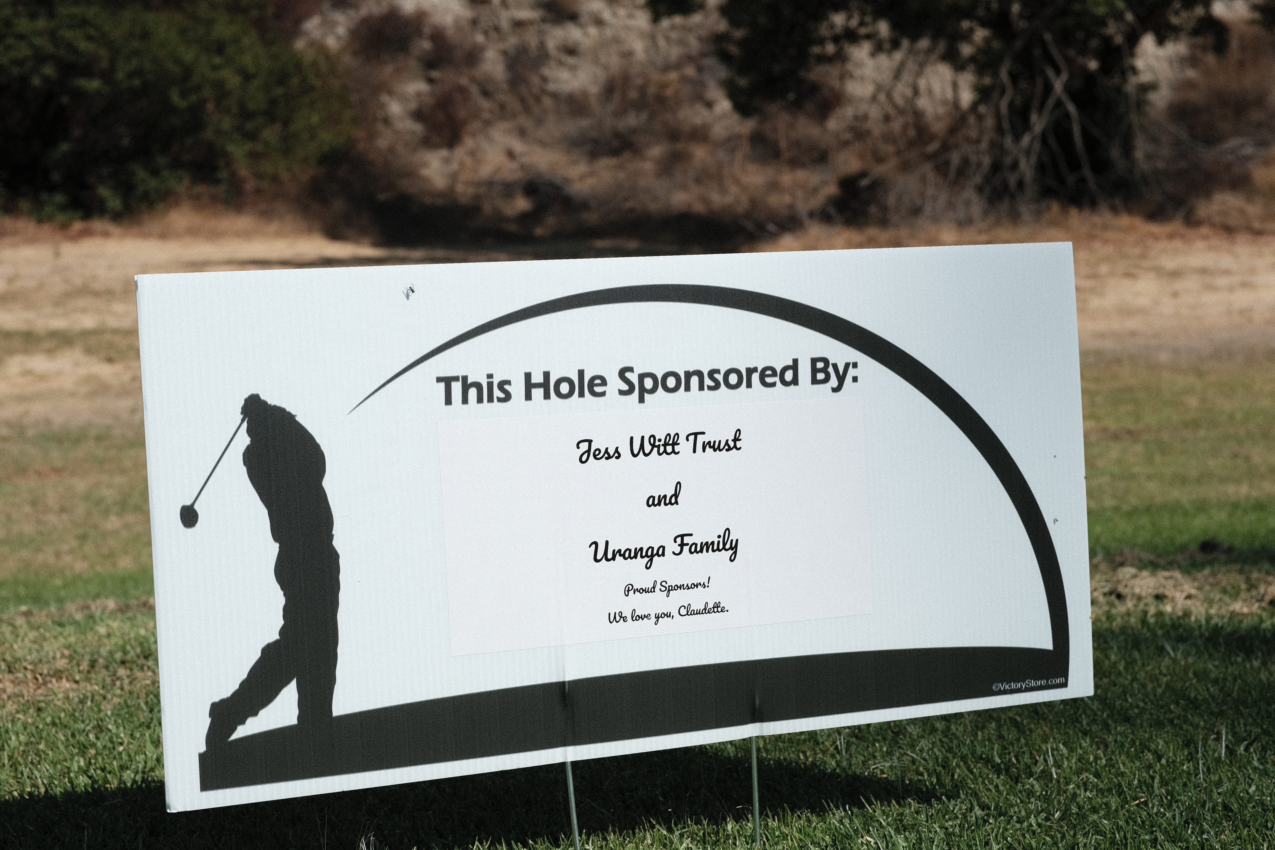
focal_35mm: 52
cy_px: 419
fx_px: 1842
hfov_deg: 38.2
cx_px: 607
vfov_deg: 26.0
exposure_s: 1/1000
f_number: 5.6
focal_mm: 32
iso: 160
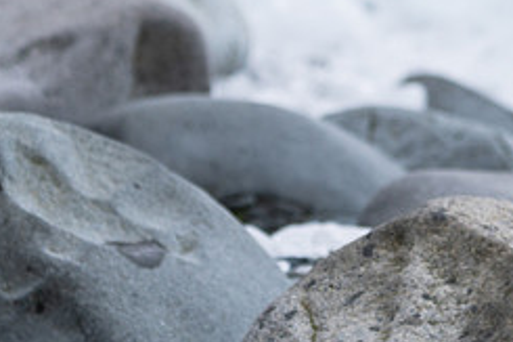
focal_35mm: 536
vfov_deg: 2.6
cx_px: 403
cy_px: 57
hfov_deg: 3.8
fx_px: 7633
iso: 400
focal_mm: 200
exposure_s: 1/1000
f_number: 6.3
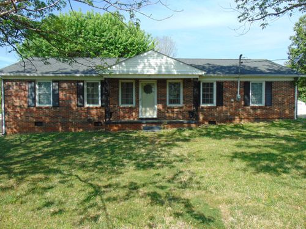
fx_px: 221
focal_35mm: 25
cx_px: 153
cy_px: 114
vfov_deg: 54.9
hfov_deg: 69.4
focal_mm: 4.5
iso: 80
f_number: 3
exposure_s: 1/800
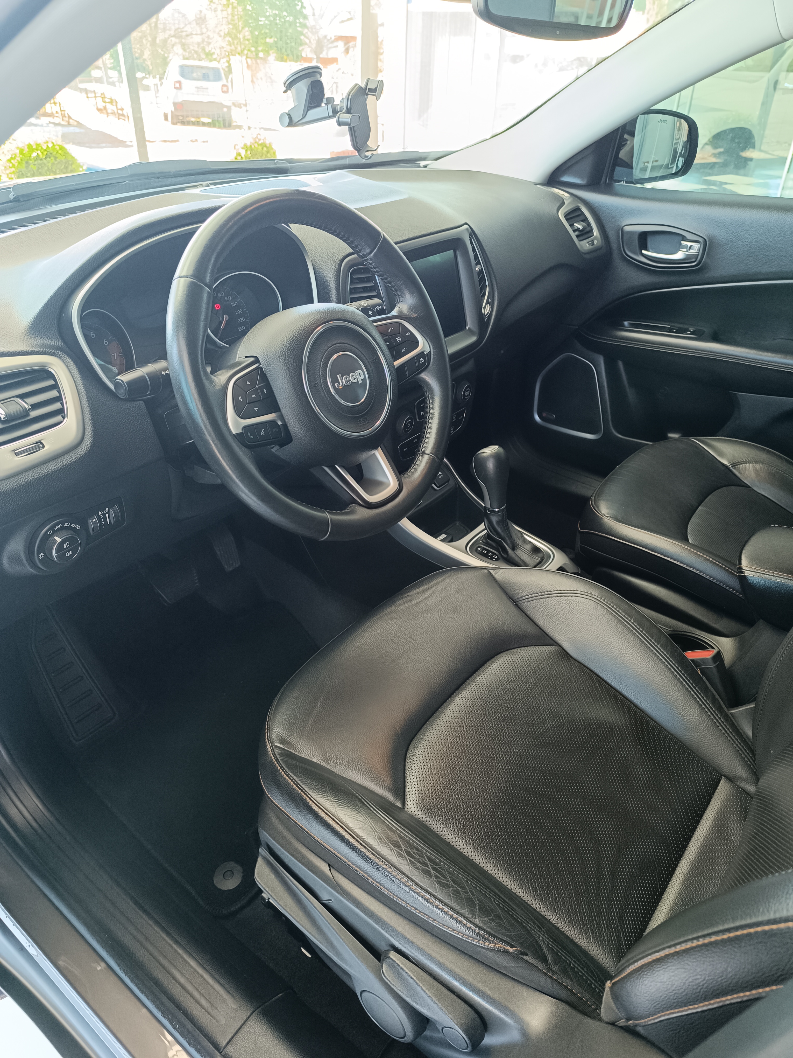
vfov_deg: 71.6
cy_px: 529
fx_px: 733
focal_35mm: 24
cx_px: 396
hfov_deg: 56.8
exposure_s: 1/60
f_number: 1.65
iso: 683
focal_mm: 6.14
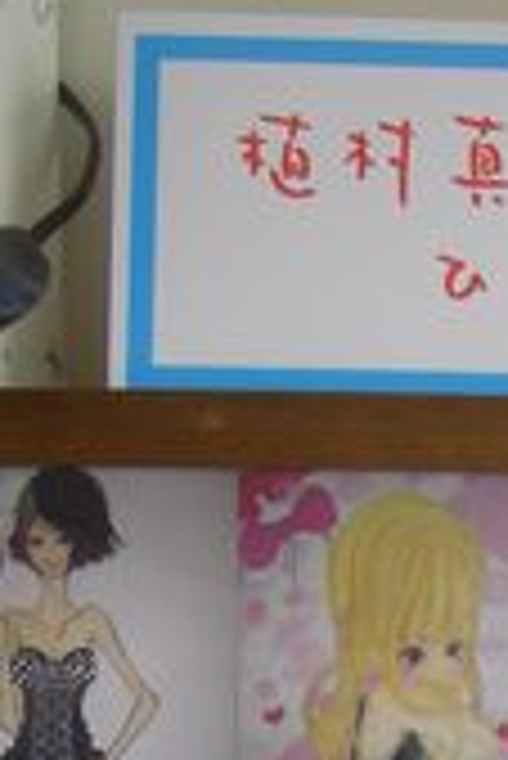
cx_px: 679
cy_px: 1028
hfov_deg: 11.6
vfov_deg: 16.6
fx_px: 2429
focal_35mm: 115
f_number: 2.6
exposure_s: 1/125
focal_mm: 5.8
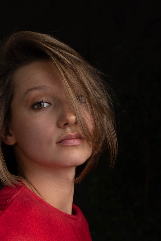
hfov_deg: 11.7
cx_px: 38
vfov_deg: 17.5
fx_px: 785
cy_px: 158
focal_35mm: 117
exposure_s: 1/100
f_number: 5.6
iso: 400
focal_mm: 50
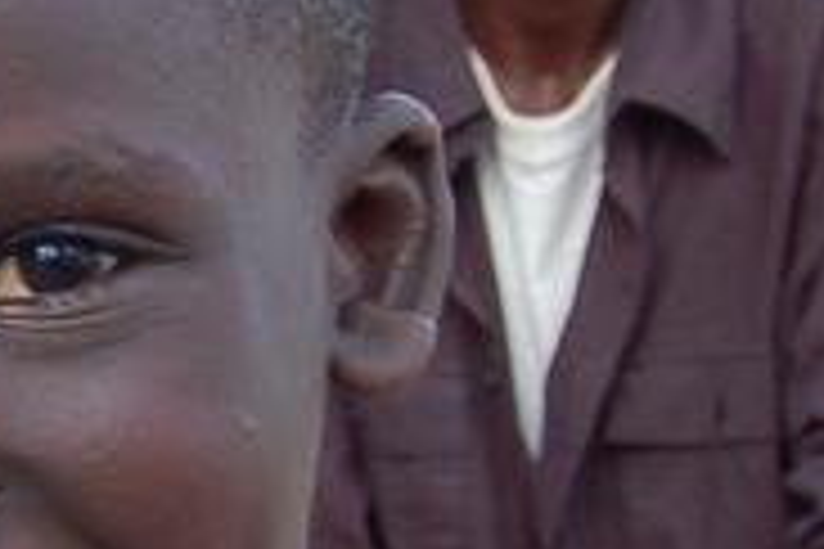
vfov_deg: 5.3
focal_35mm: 260
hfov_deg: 7.6
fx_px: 5946
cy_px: 430
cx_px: -783
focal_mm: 31
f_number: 8
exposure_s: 1/80
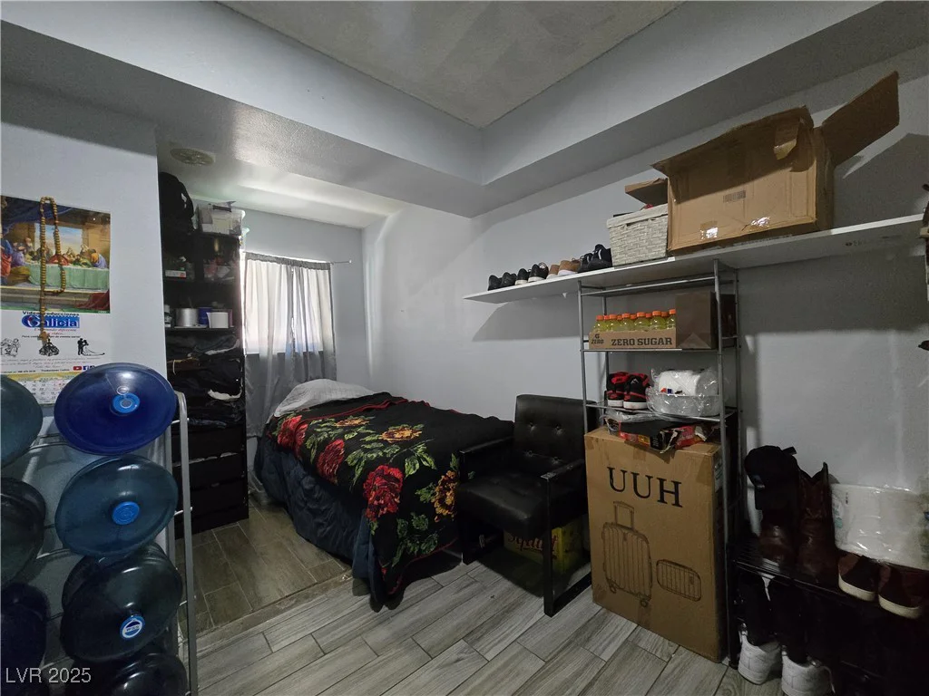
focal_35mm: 13
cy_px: 348
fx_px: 349
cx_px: 464
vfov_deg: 89.9
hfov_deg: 106.2
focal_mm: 2.2
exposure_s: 1/60
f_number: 2.2
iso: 1250
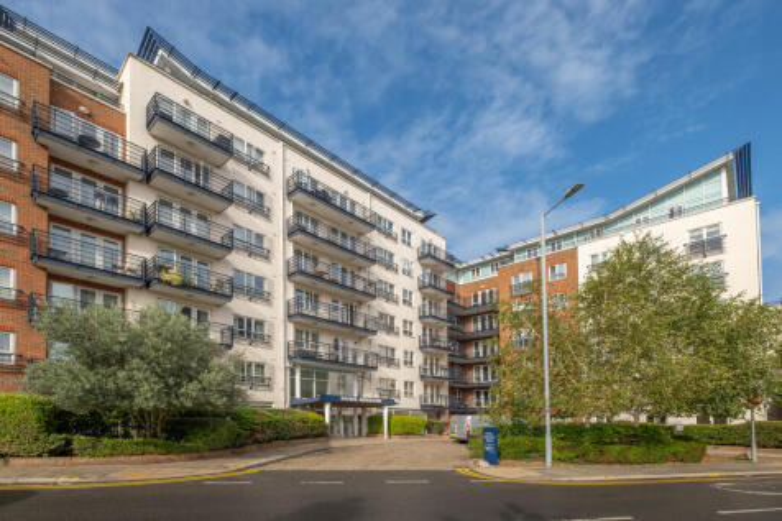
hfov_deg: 100.4
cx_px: 391
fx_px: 326
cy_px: 260
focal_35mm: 15
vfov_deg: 77.3
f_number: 6.4
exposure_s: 1/640
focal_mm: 10
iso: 400
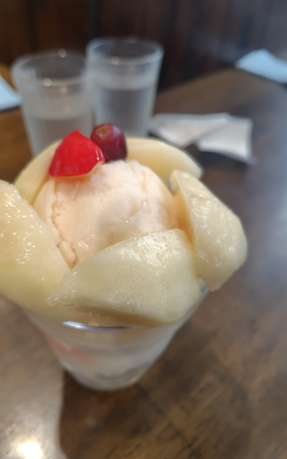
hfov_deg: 49.0
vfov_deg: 72.5
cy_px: 224
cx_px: 118
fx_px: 313
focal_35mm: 25
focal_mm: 5.6
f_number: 1.9
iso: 177
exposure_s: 1/100
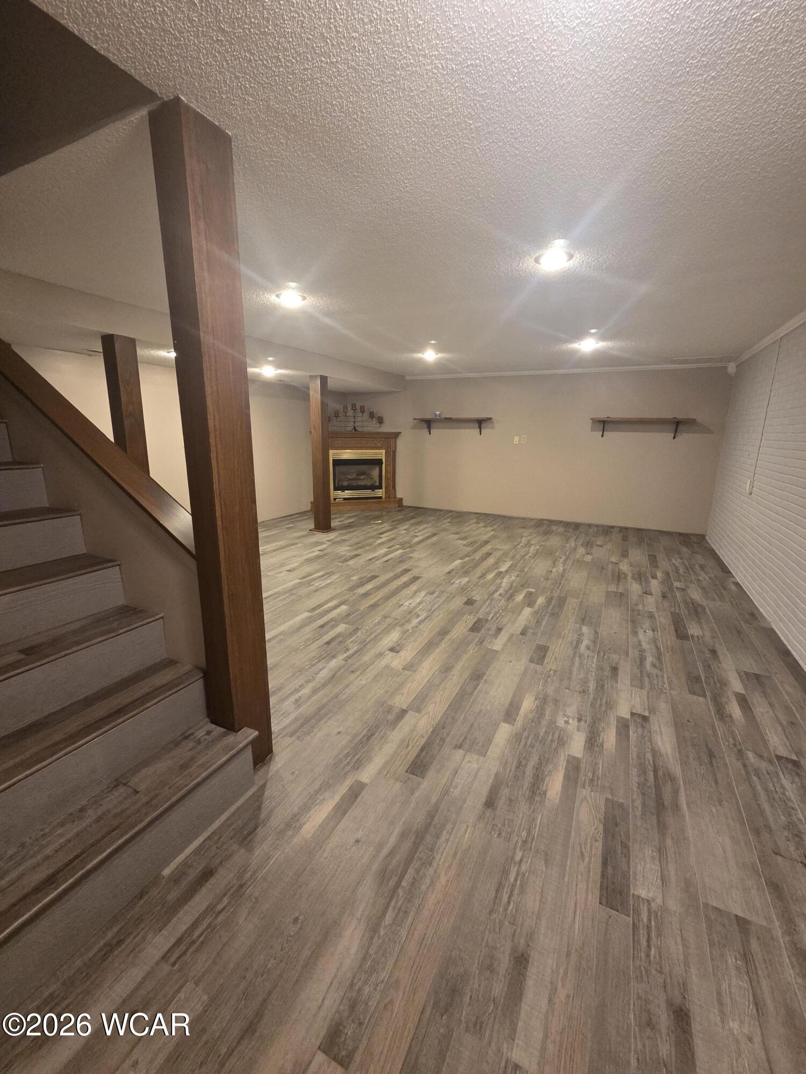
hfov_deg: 89.9
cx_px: 403
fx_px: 404
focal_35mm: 13
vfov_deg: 106.2
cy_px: 537
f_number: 2.2
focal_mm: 2.2
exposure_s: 1/60
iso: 800
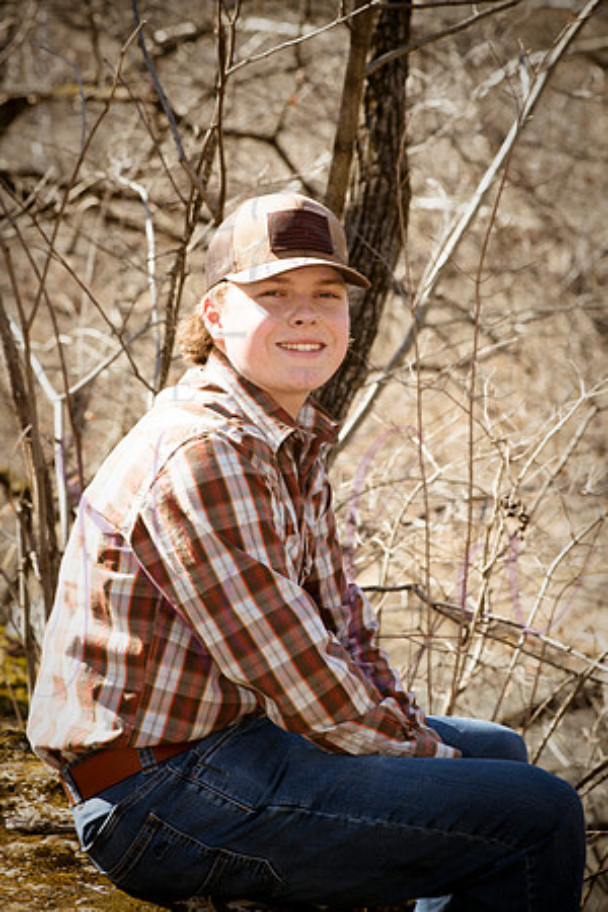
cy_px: 456
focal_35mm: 120
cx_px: 304
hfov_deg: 11.4
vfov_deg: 17.1
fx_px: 3040
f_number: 10
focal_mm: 120
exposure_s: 1/320
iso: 800
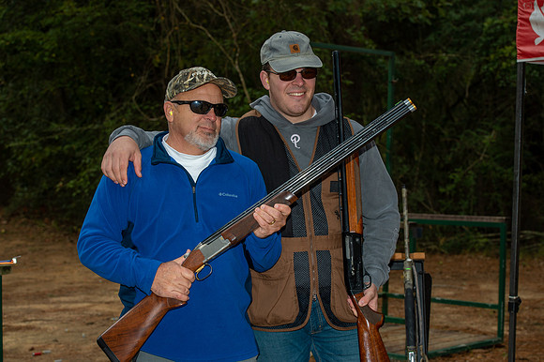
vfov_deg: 19.4
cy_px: 181
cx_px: 272
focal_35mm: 70
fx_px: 1057
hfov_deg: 28.9
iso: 320
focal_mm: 70
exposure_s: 1/250
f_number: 7.1
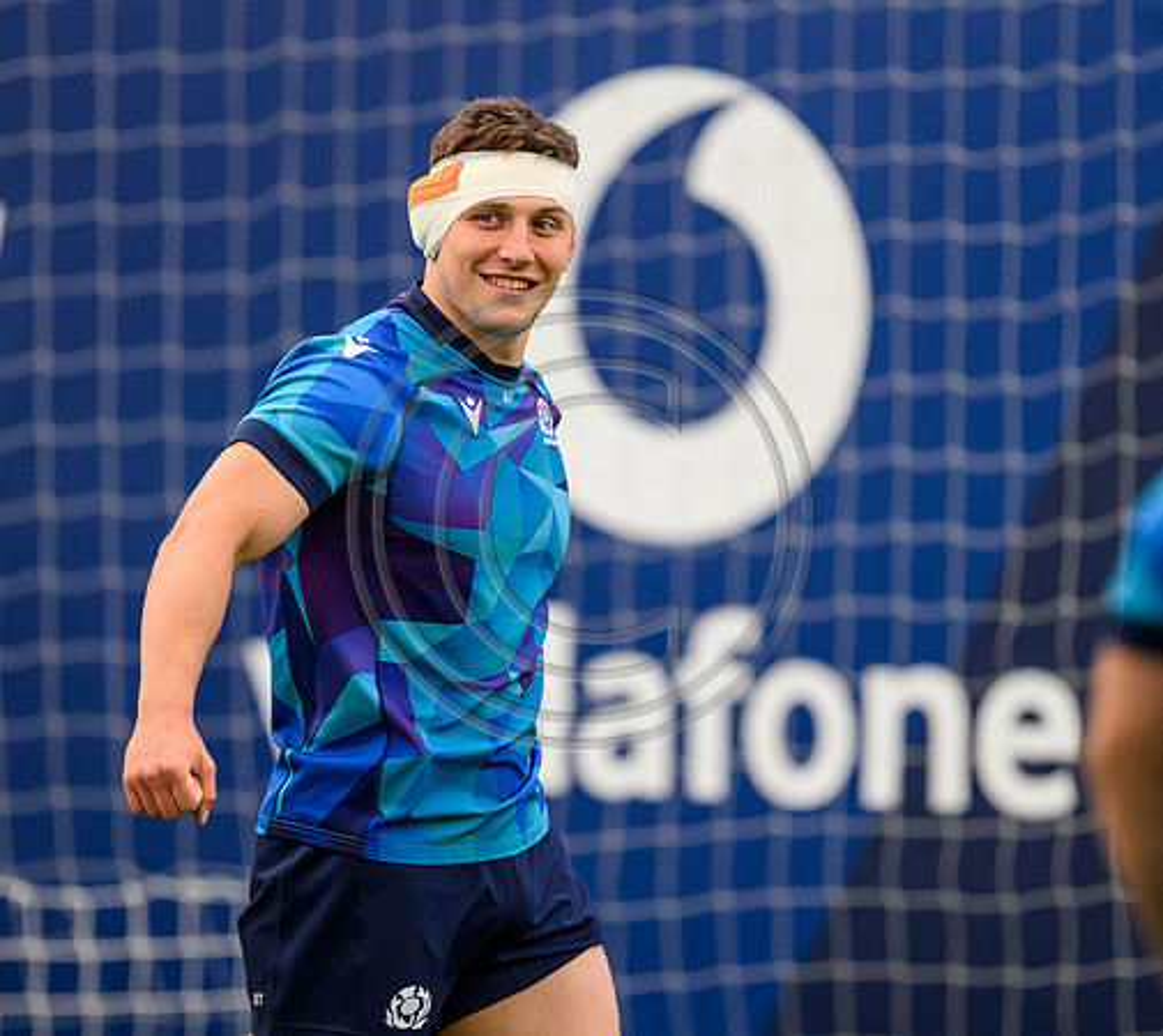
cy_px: 508
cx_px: 539
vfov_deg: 2.7
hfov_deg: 3.0
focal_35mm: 618
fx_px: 22266
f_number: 2.8
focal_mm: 400
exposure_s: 1/3200
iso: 5000
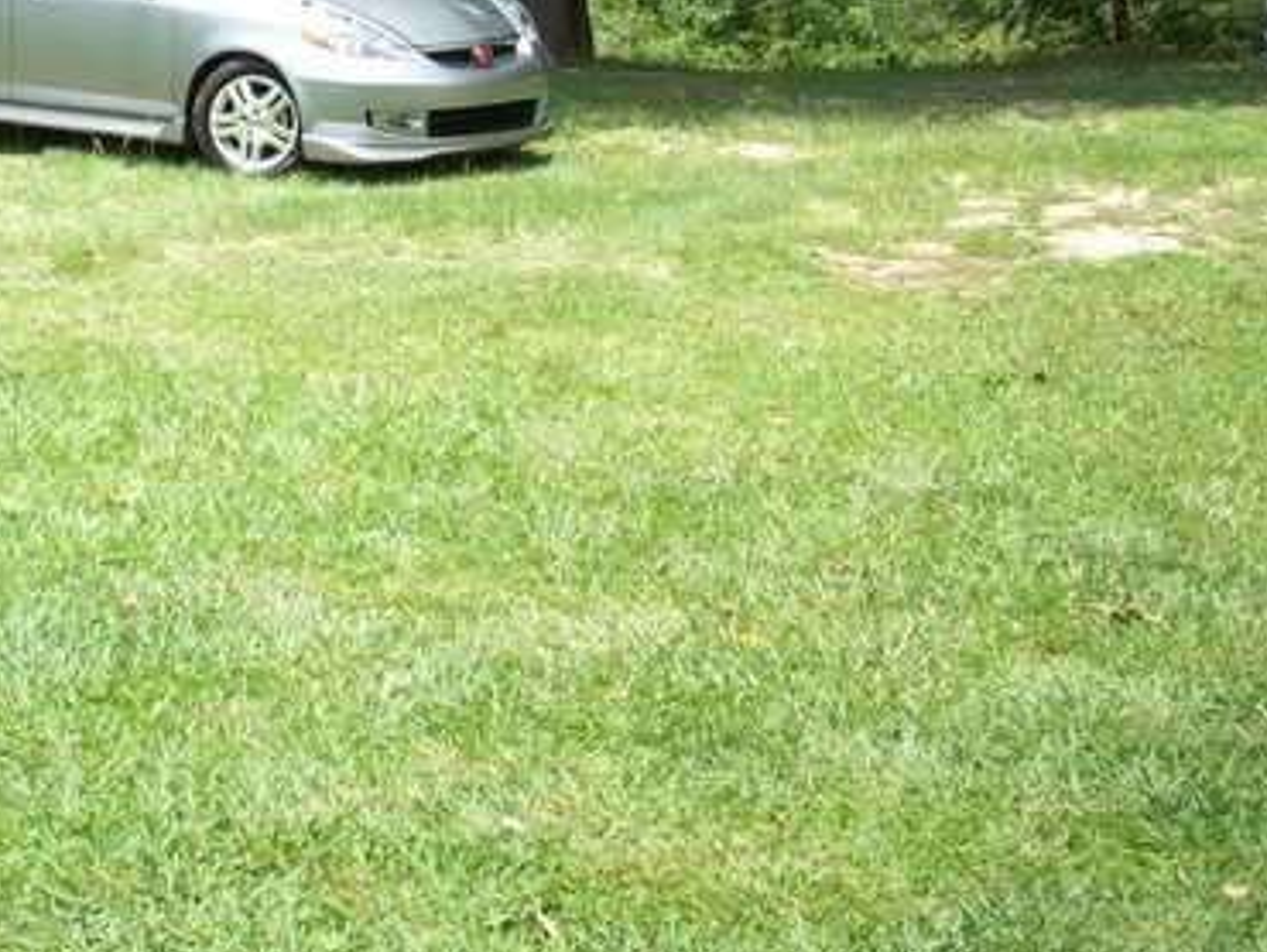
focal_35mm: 80
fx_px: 2930
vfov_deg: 18.1
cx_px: 82
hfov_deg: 23.6
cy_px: 31
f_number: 2.8
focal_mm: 6.2
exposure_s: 1/562
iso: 80
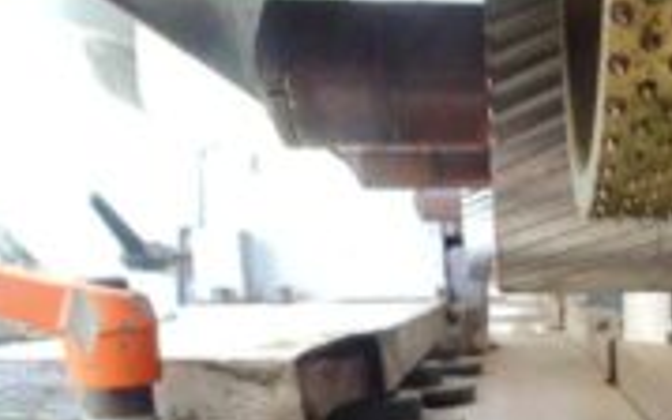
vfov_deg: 22.6
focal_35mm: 52
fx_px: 953
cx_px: 657
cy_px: 521
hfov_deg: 35.5
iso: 200
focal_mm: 4
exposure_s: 1/30
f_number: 3.1
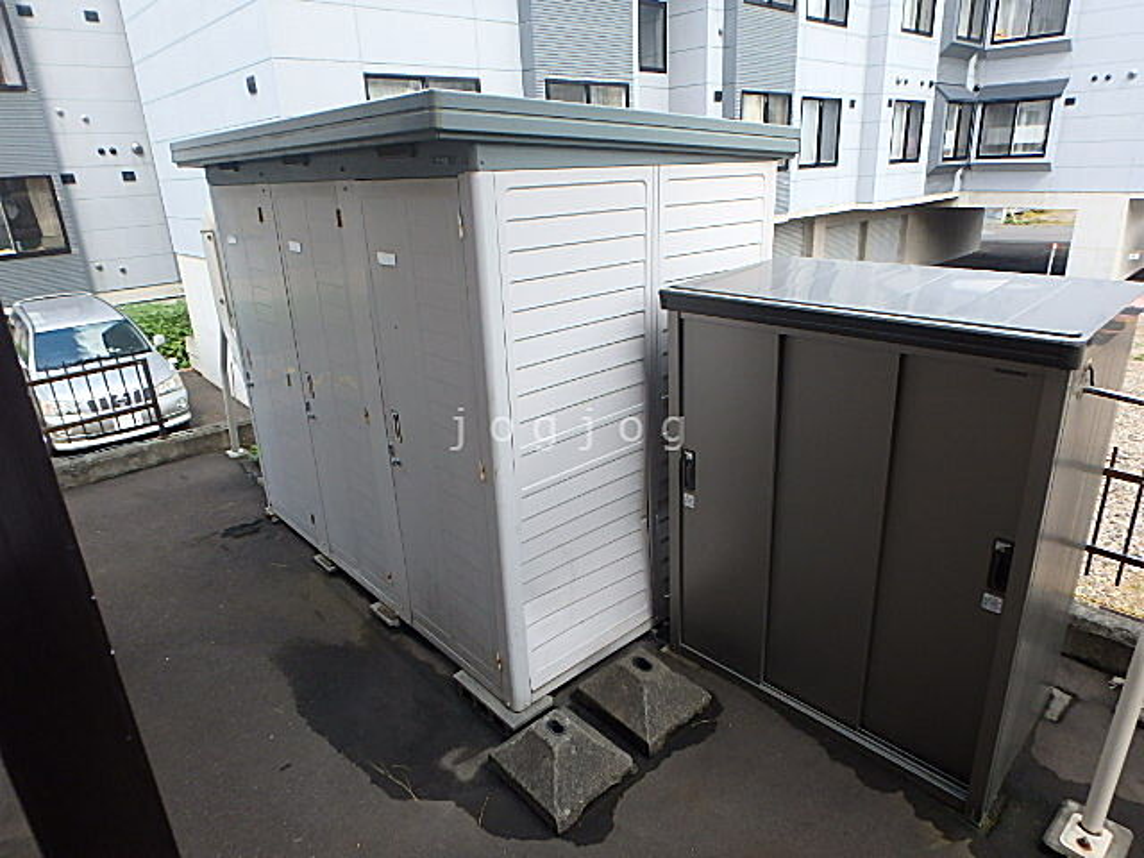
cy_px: 429
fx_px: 694
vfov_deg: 63.4
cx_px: 572
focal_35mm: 21
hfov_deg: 79.0
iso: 125
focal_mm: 3.7
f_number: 3.5
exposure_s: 1/250
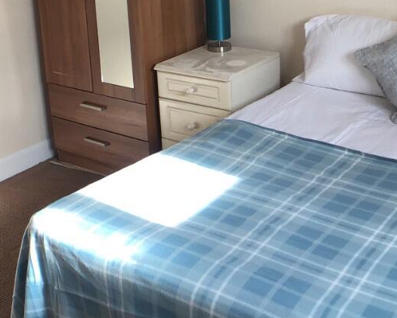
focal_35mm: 59
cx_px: 172
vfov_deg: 25.4
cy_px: 67
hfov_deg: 31.9
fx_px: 693
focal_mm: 3.3
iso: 25
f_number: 2.4
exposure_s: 1/50
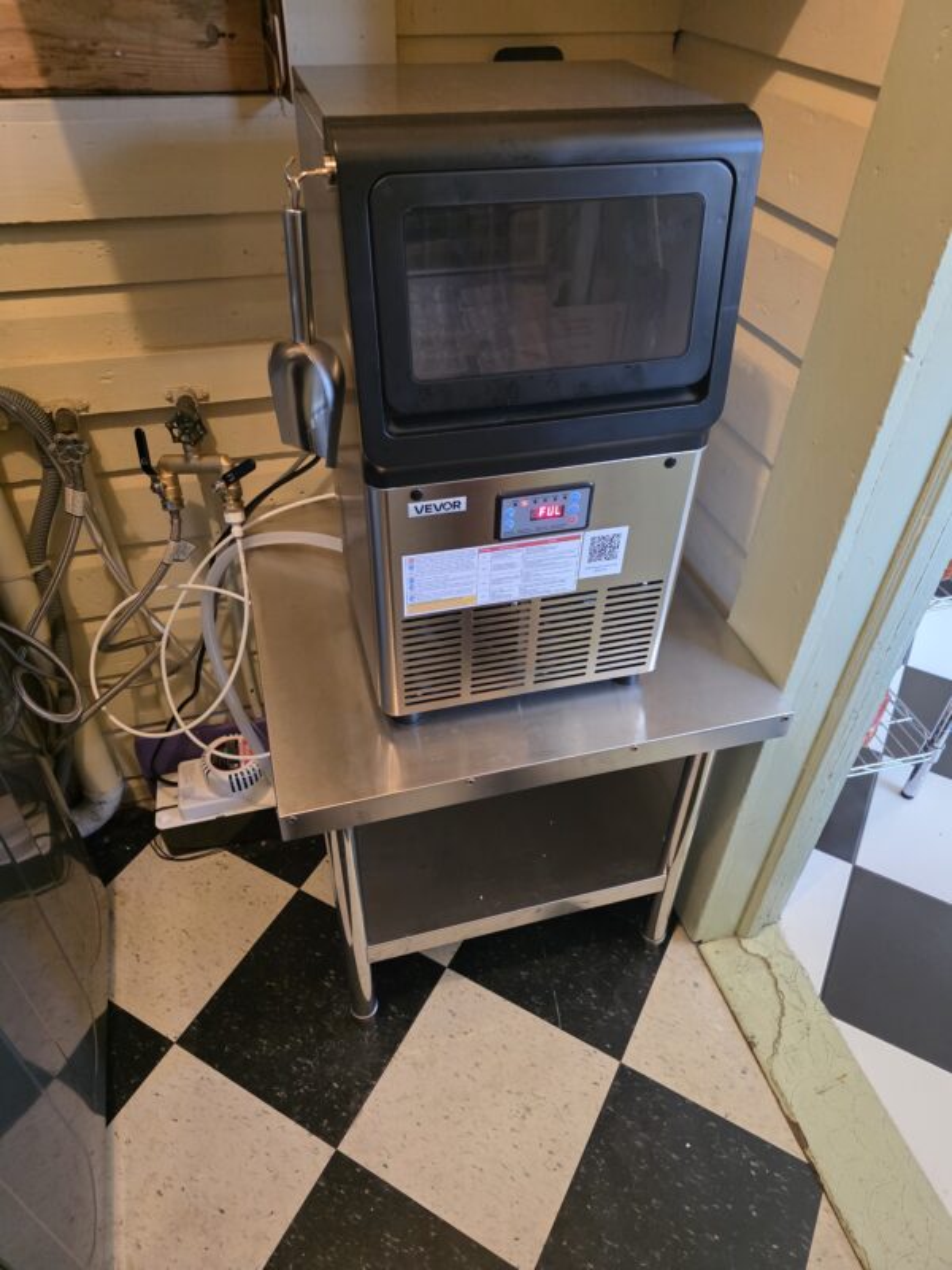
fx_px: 843
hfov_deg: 58.9
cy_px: 635
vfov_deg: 73.9
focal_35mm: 23
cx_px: 476
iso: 1250
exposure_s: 1/120
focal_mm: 6.3
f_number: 1.7
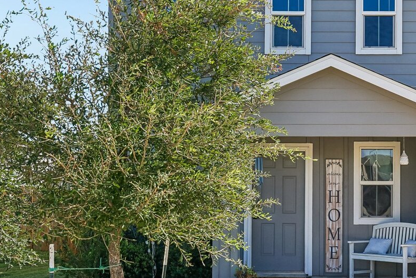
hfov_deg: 28.2
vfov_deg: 19.5
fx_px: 809
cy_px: 130
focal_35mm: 70
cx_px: 338
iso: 200
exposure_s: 1/500
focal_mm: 34
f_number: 8
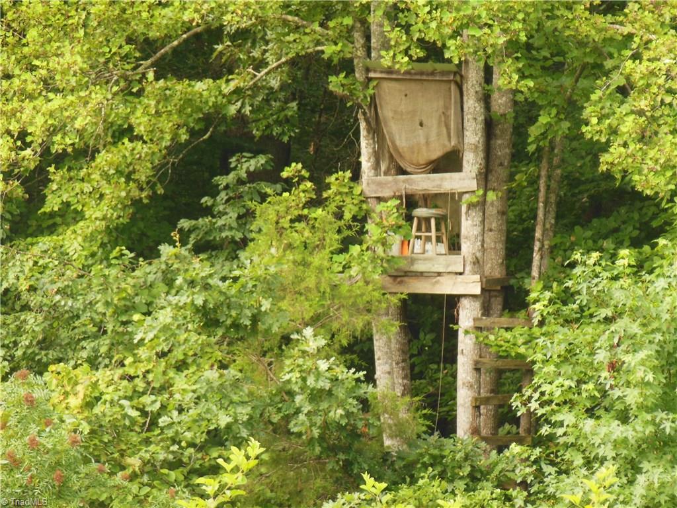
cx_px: 338
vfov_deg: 5.9
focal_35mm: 250
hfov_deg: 7.9
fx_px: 4889
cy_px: 254
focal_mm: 45
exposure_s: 1/60
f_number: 5.8
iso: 200
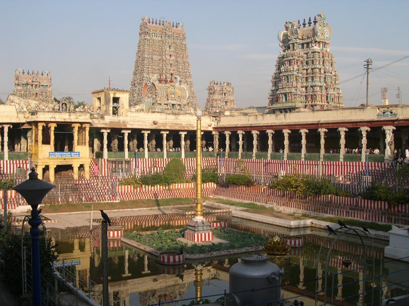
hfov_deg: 44.8
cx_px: 204
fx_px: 496
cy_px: 153
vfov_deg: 34.3
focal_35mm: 42
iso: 100
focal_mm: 9
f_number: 8
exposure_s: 1/117
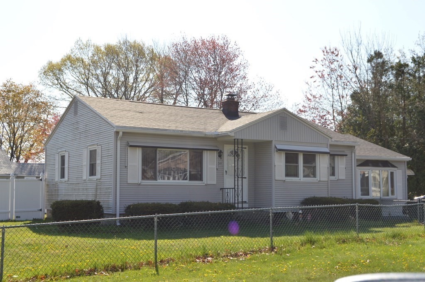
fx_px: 566
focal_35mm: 48
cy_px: 141
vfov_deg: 28.0
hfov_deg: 41.1
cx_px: 212
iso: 100
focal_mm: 32
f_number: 9
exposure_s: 1/200
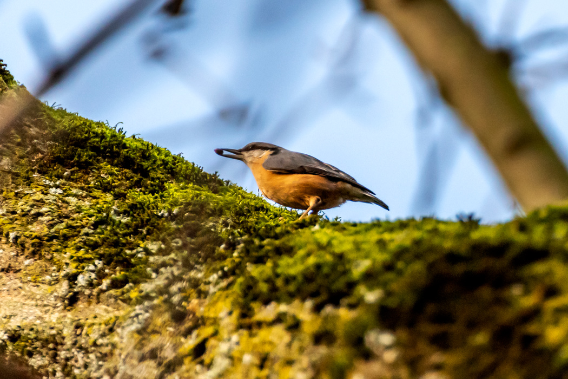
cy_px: 190
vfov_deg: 4.6
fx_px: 4733
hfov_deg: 6.9
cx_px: 284
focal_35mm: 300
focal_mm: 300
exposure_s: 1/2000
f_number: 5.6
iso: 1600
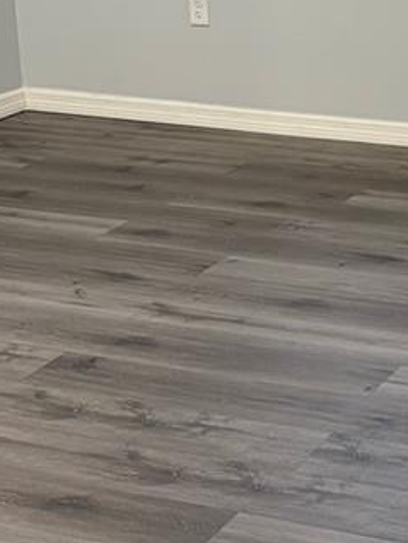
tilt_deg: -10.8
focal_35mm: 98
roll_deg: +0.5
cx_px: 500
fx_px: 1538
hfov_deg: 14.6
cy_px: 70
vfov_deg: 19.7
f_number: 1.6
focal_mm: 5.96
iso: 125
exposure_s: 1/60
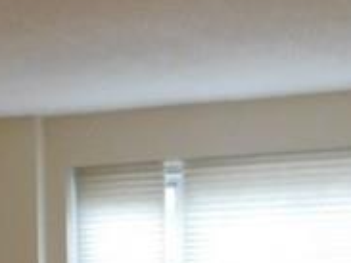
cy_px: 474
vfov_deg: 10.0
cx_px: -21
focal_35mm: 140
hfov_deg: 13.8
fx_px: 1419
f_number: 3.4
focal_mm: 4.5
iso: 280
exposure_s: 1/30
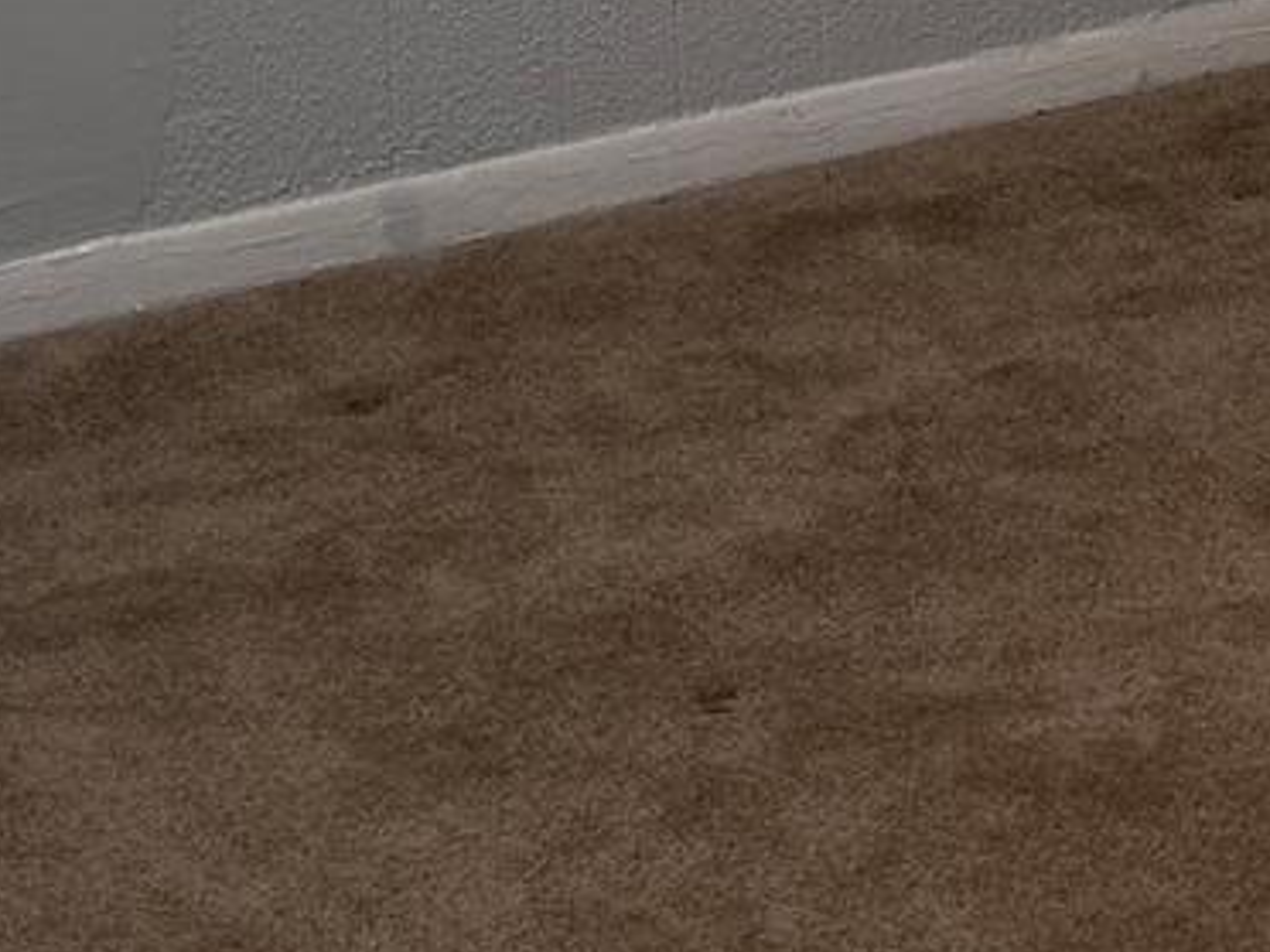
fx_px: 4843
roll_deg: +0.8
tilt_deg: -5.2
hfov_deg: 14.3
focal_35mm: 132
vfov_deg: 10.2
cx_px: 1666
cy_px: -1078
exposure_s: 1/121
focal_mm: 6.86
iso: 100
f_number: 1.78
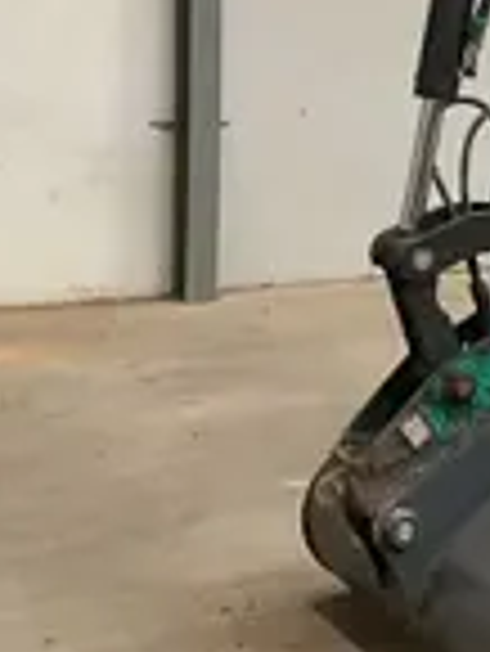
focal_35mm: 96
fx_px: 1809
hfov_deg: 13.1
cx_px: 1016
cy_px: 67
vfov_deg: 20.0
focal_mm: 3
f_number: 1.8
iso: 125
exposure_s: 1/60
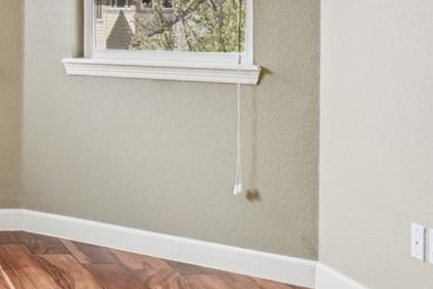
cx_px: -132
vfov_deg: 18.1
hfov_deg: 24.0
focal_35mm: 74
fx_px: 888
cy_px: 28
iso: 400
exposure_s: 1/60
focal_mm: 13
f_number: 8
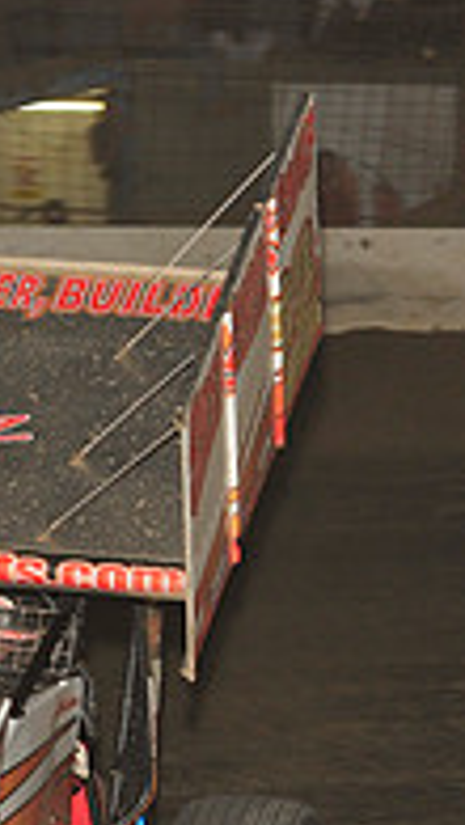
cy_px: 537
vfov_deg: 6.2
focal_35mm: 349
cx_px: -545
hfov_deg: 3.5
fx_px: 7634
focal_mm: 112
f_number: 6.3
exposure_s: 1/320
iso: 800
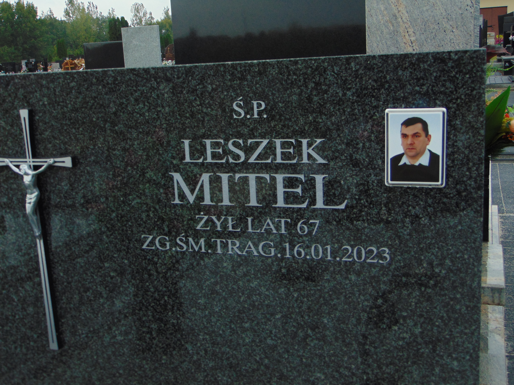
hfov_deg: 44.8
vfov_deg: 34.3
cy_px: 192
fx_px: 624
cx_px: 257
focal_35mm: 42
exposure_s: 1/320
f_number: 3.3
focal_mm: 7.6
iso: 80
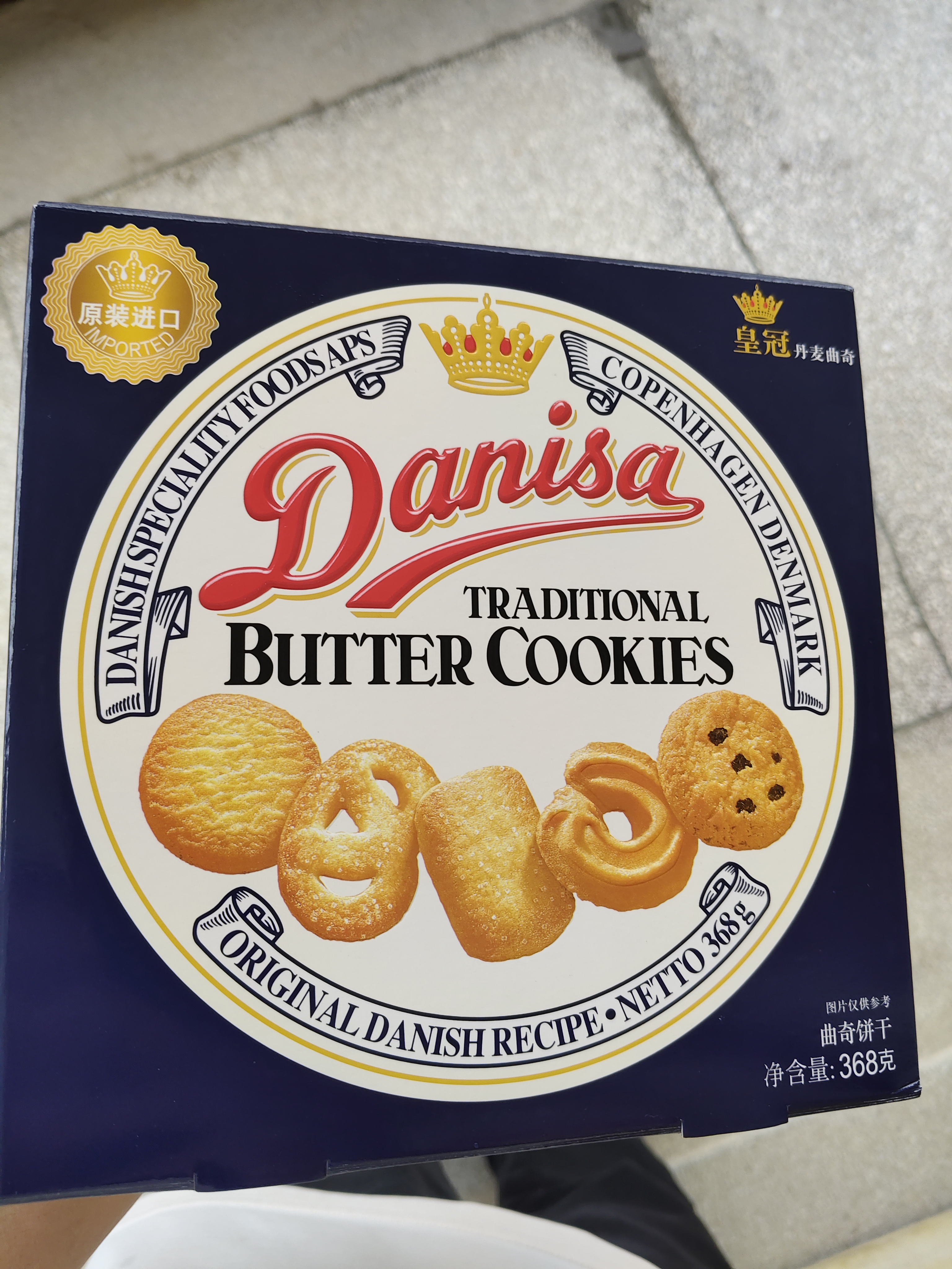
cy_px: 634
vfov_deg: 67.3
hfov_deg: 53.1
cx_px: 476
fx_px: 953
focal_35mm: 26
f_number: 1.79
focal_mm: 4.84
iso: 221
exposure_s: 1/50.1
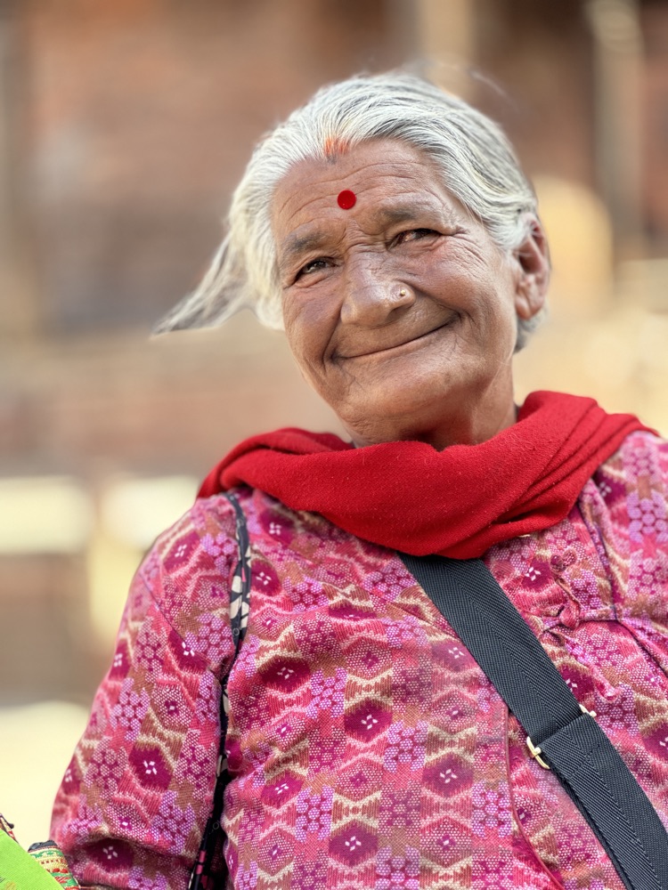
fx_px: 1981
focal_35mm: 77
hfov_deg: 19.1
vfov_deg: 25.3
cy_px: 445
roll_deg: +3.7
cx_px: 334
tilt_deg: -1.8
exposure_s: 1/121
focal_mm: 9
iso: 125
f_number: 2.8
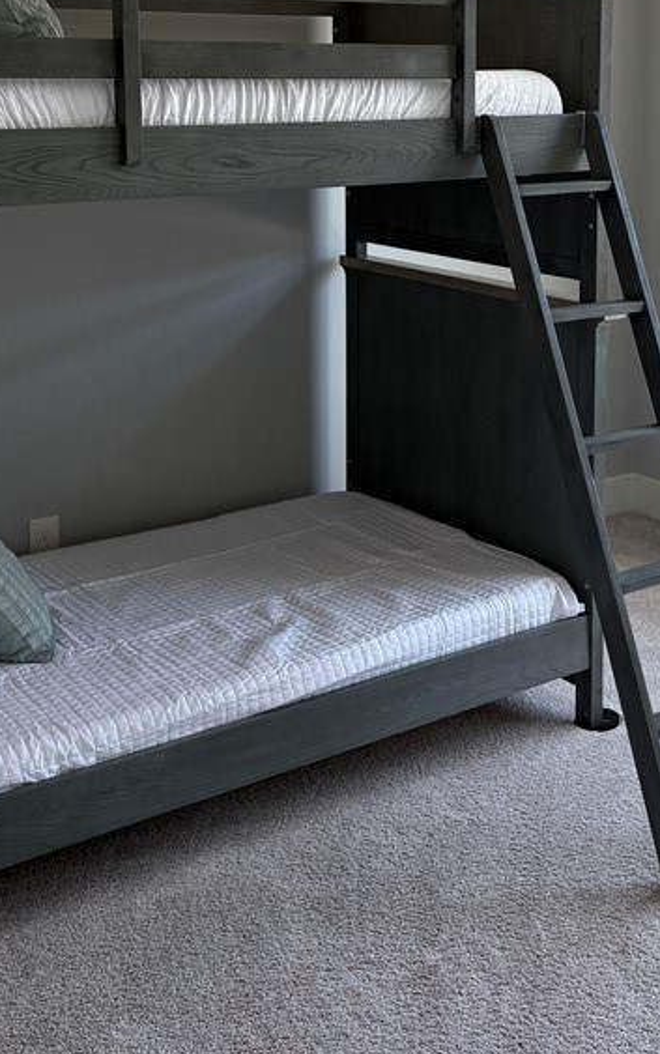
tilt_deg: -6.4
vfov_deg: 39.1
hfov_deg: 25.7
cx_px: 436
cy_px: 249
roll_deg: -0.6
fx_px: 1438
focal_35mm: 50
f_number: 1.6
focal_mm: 5.96
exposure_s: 1/228
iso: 80
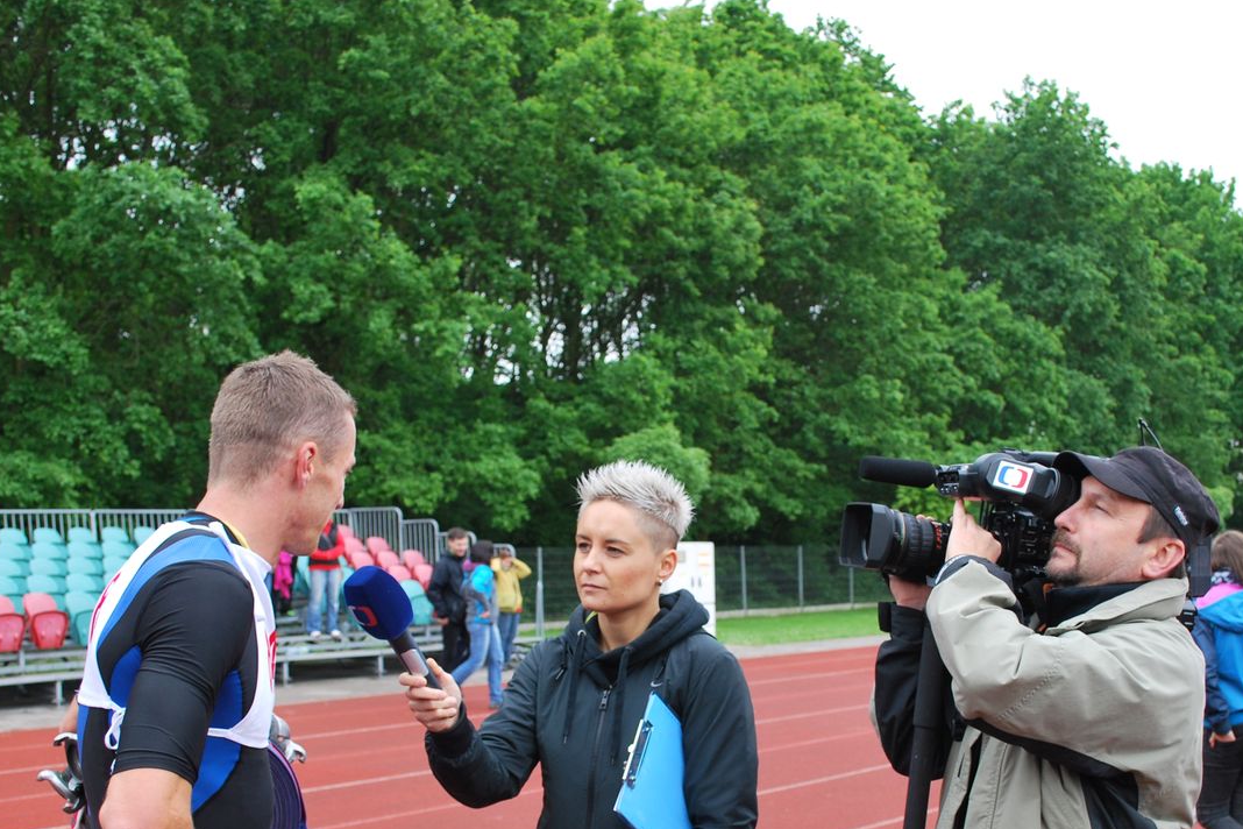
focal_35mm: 45
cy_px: 621
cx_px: 661
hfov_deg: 43.6
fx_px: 1554
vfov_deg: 29.4
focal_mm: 20
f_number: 5
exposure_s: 1/100
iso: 200
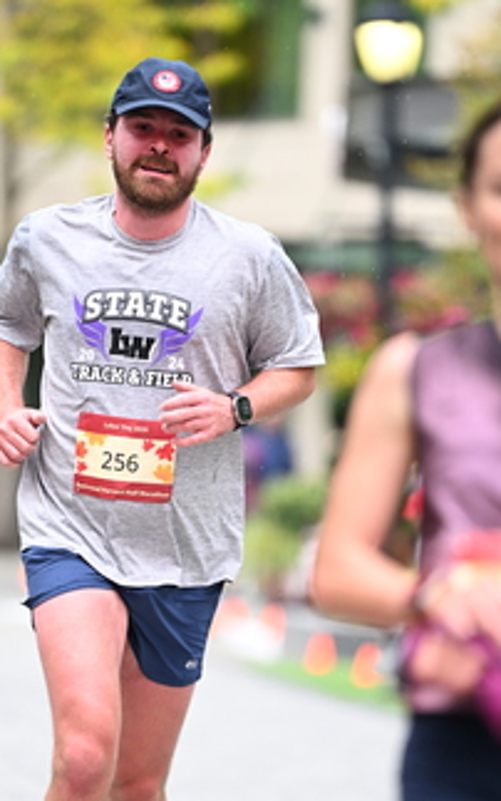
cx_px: 195
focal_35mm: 330
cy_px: 479
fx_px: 7206
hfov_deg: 4.0
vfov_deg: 6.4
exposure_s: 1/1250
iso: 1250
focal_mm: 190
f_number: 2.8
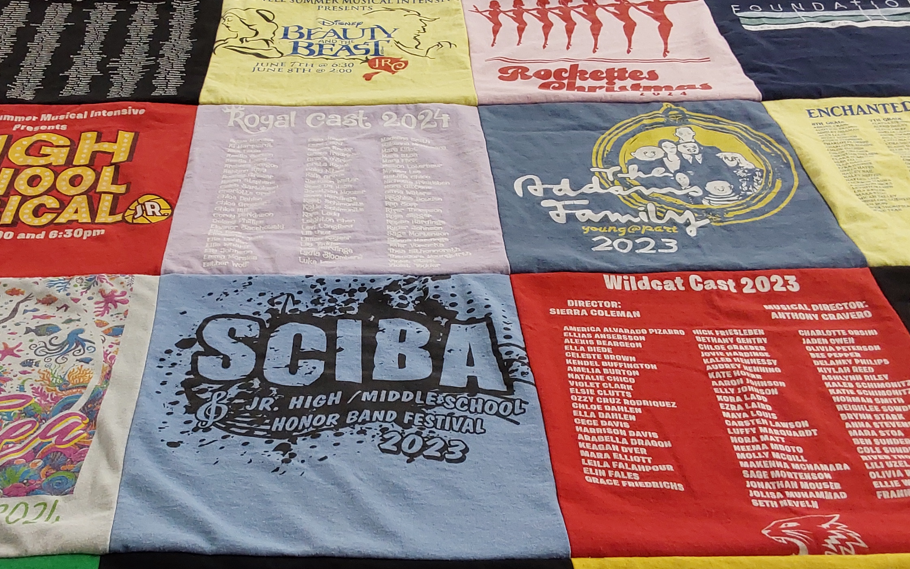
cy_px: 327
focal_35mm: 43
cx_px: 343
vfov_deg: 29.8
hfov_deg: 45.8
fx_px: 1066
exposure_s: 1/60
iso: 100
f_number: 1.9
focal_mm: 2.91
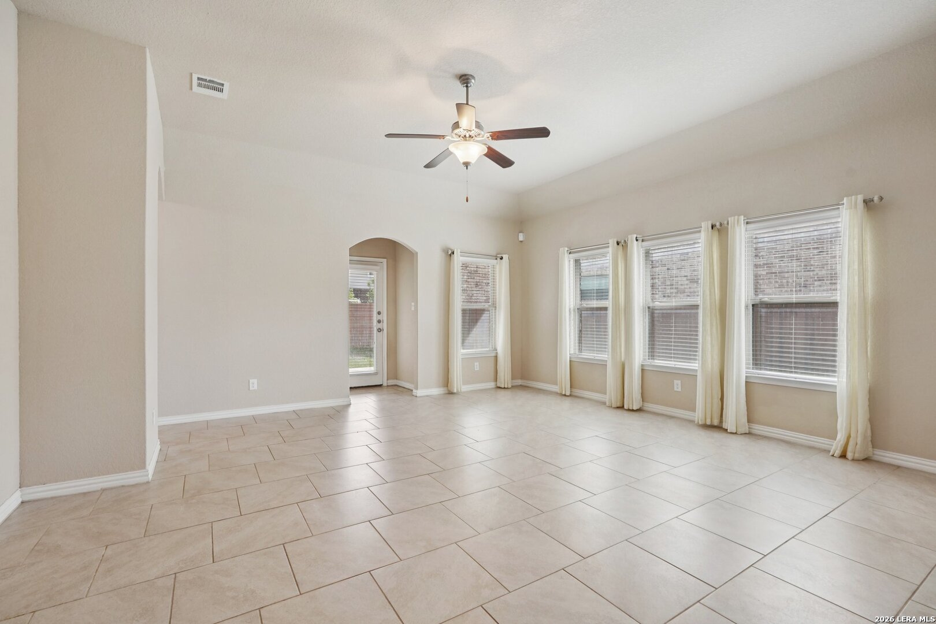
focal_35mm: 16
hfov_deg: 95.0
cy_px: 312
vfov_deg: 72.1
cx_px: 468
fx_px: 429
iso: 160
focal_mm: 16.5
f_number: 8
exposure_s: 1/30
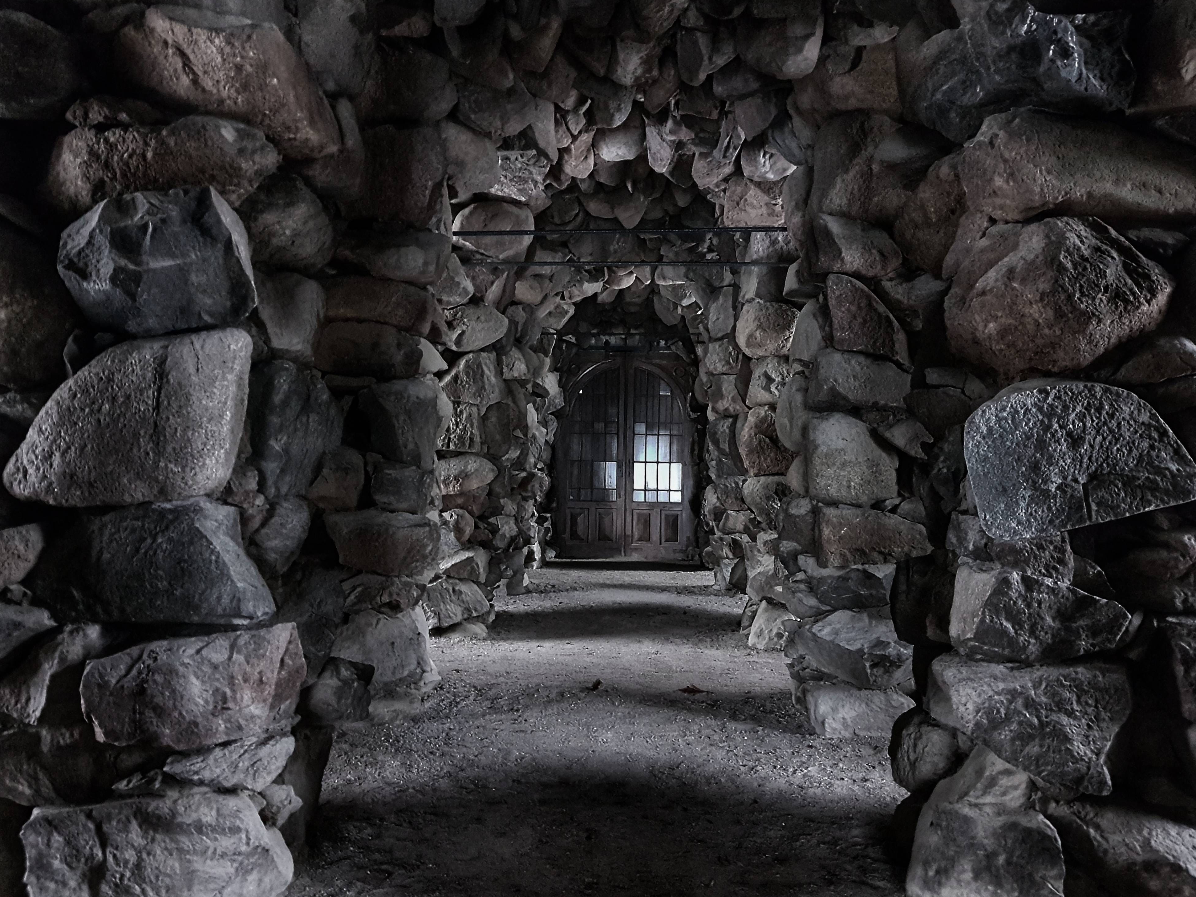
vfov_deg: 51.4
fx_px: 933
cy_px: 449
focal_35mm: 27
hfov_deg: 65.3
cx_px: 610
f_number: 1.7
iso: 1000
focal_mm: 4.2
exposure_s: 1/10
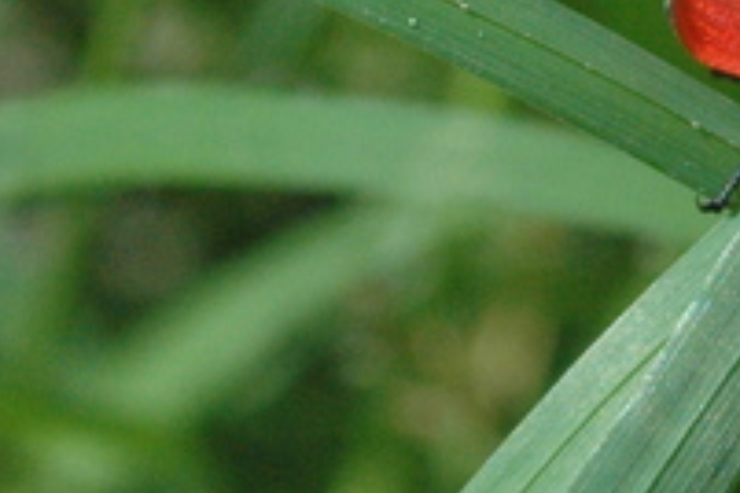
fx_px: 11798
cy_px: 44
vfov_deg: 2.4
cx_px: 865
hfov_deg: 3.6
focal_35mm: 574
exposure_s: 1/500
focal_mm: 80
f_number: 11
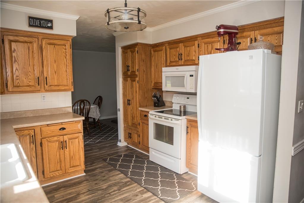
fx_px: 203
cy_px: 102
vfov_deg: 53.1
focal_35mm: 24
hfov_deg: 73.7
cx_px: 152
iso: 320
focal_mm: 24
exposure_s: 1/200
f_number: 2.8
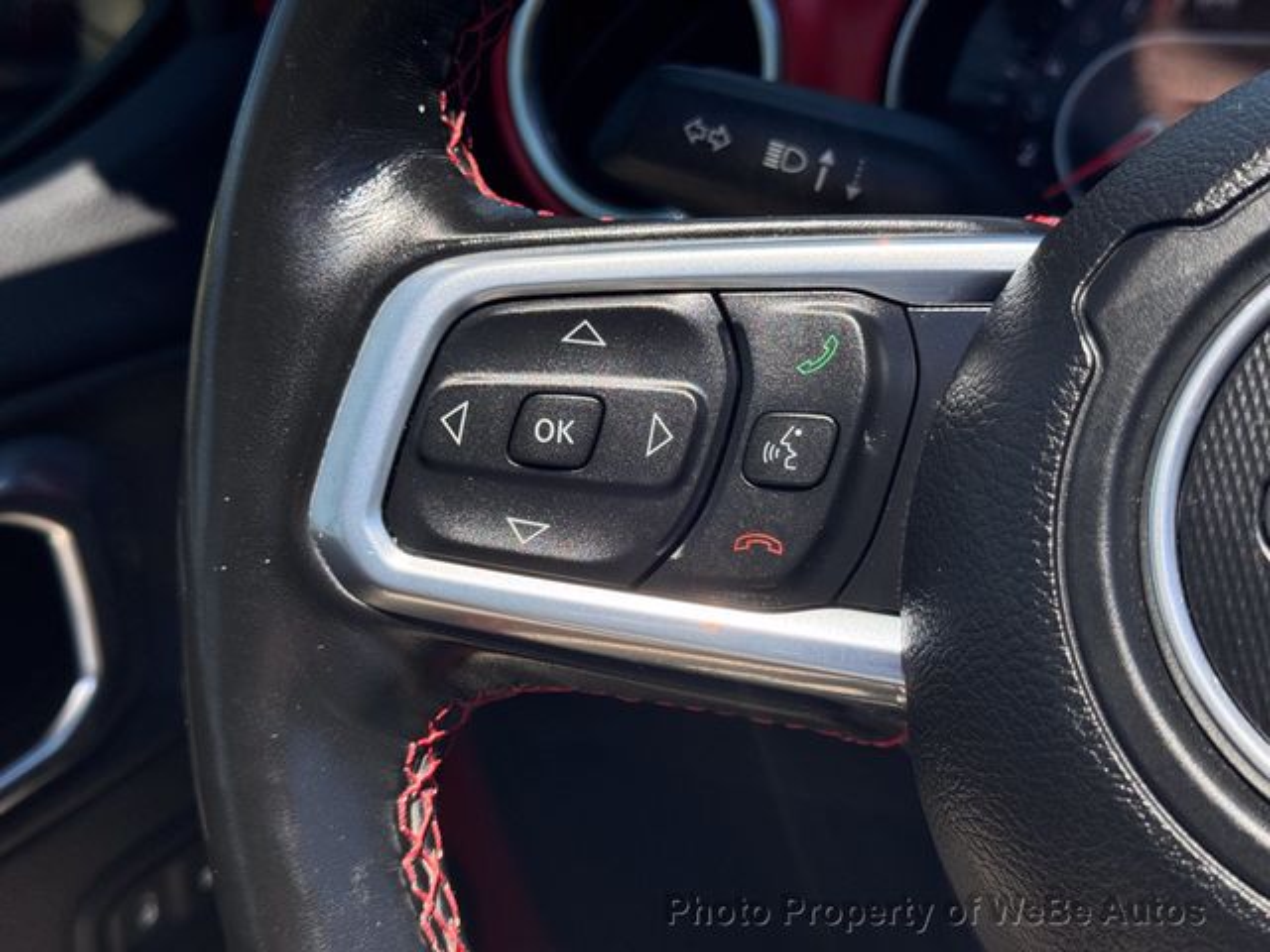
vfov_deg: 30.3
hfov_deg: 39.7
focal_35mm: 48
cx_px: 635
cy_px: 476
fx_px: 1761
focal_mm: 6.76
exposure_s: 1/3096
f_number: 1.78
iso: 64
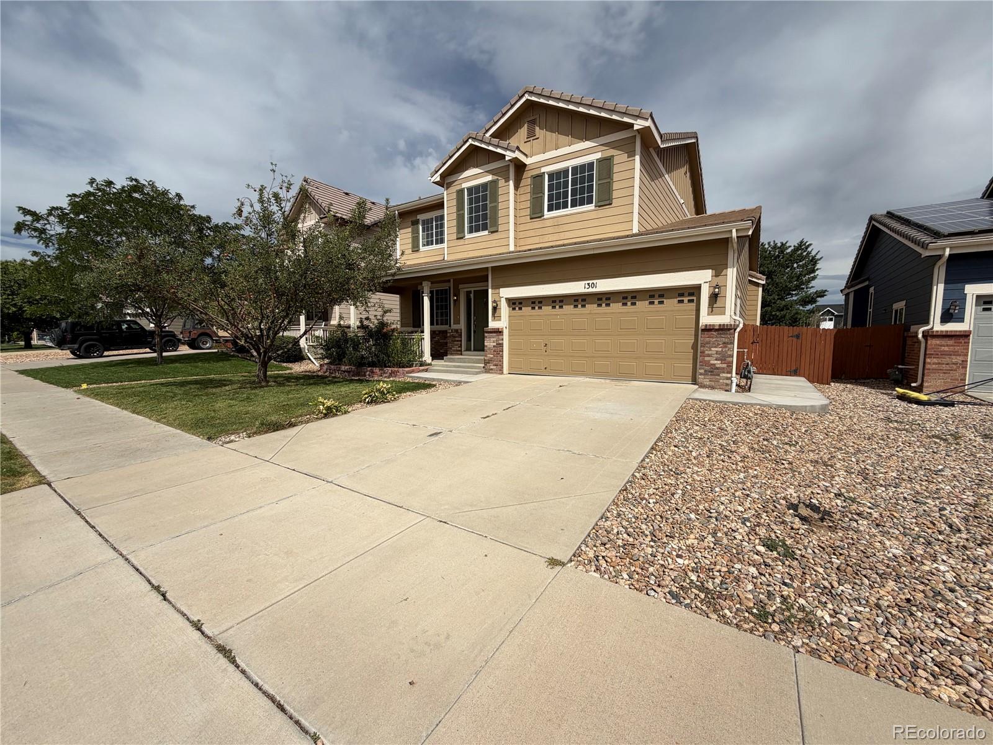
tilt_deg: -5.7
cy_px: 372
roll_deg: +0.6
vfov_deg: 85.7
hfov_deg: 102.1
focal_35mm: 14
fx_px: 402
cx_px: 496
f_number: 2.2
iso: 20
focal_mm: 2.22
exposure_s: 1/1961
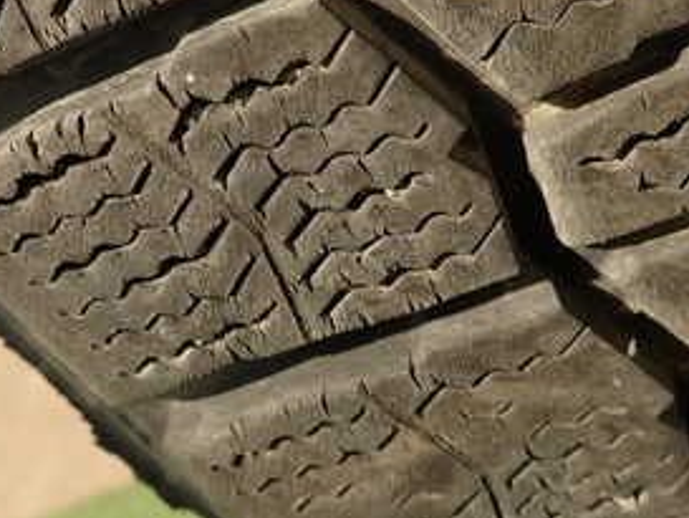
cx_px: 280
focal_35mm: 55
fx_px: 1095
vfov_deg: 26.5
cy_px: 215
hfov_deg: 34.8
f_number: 2.8
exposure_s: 1/400
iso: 100
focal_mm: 4.5
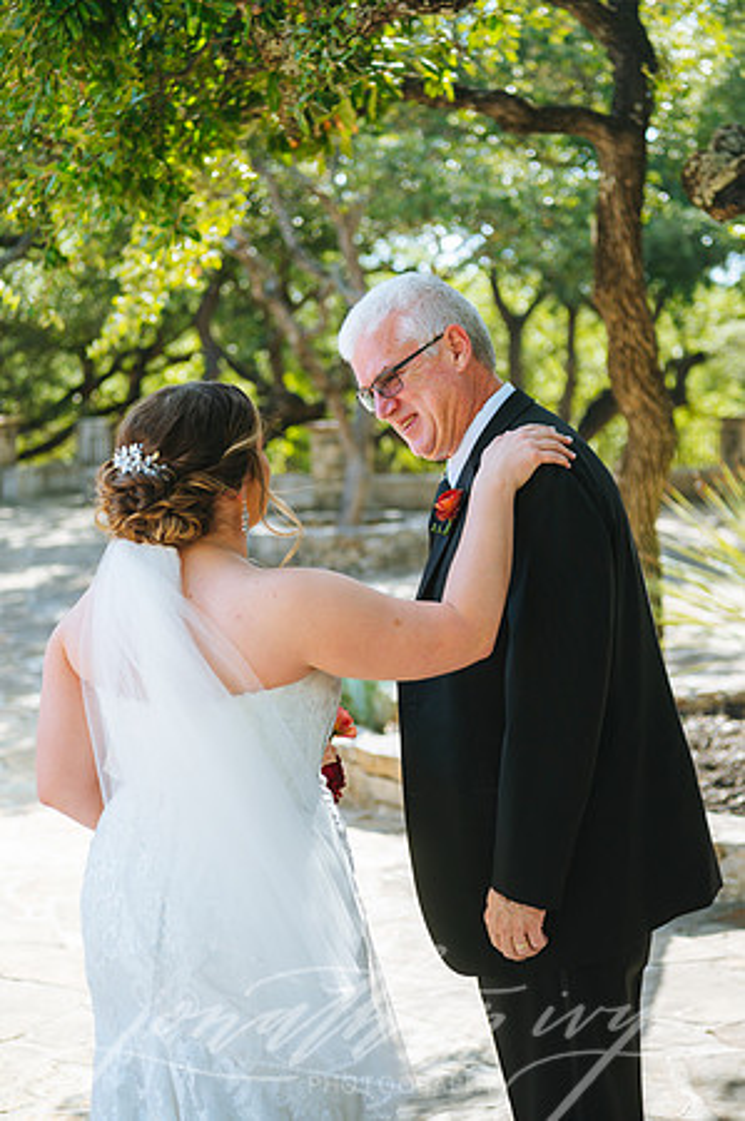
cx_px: 372
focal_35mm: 62
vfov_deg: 32.4
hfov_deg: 21.9
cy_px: 560
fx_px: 1929
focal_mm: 62
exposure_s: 1/640
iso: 160
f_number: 3.5
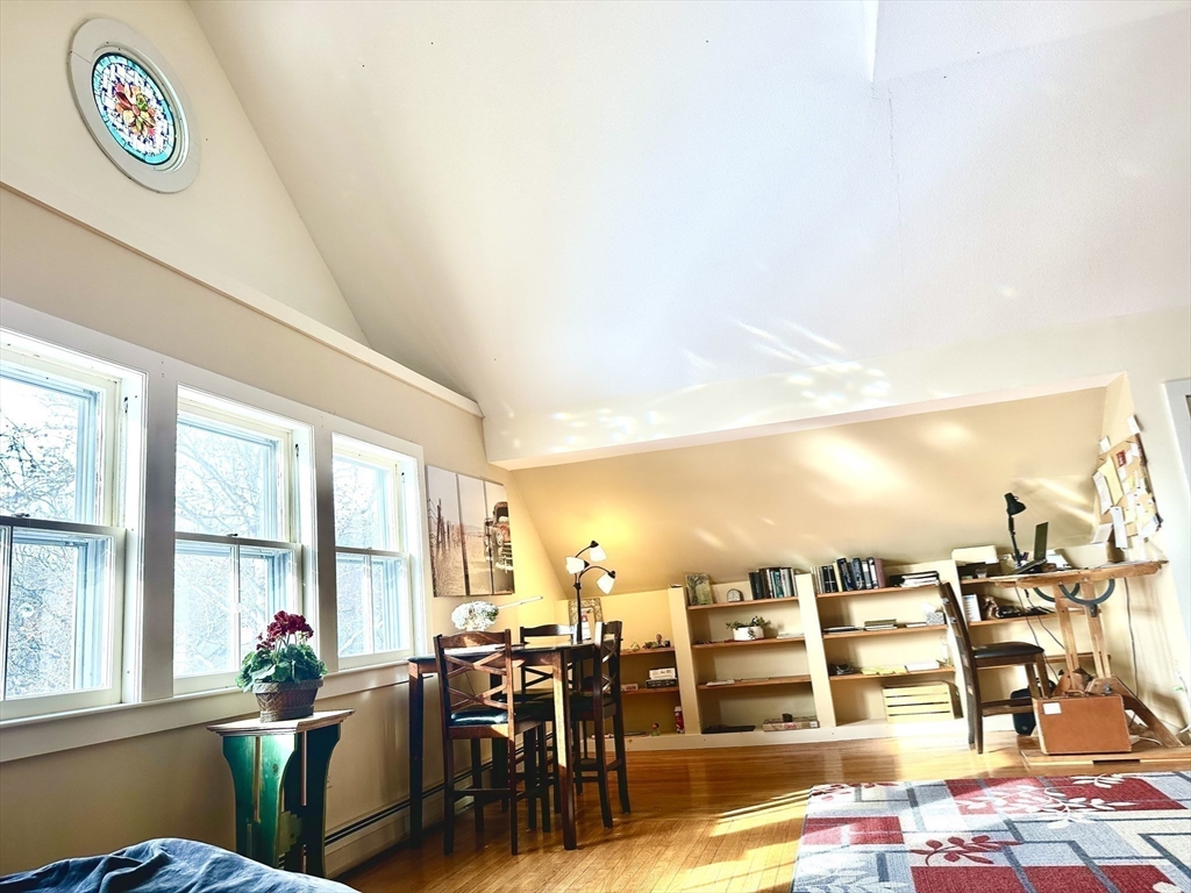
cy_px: 446
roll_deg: +5.7
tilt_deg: +10.7
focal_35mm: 24
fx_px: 826
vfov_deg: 56.8
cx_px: 596
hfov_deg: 71.6
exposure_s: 1/173
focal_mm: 6.86
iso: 80
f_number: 1.78
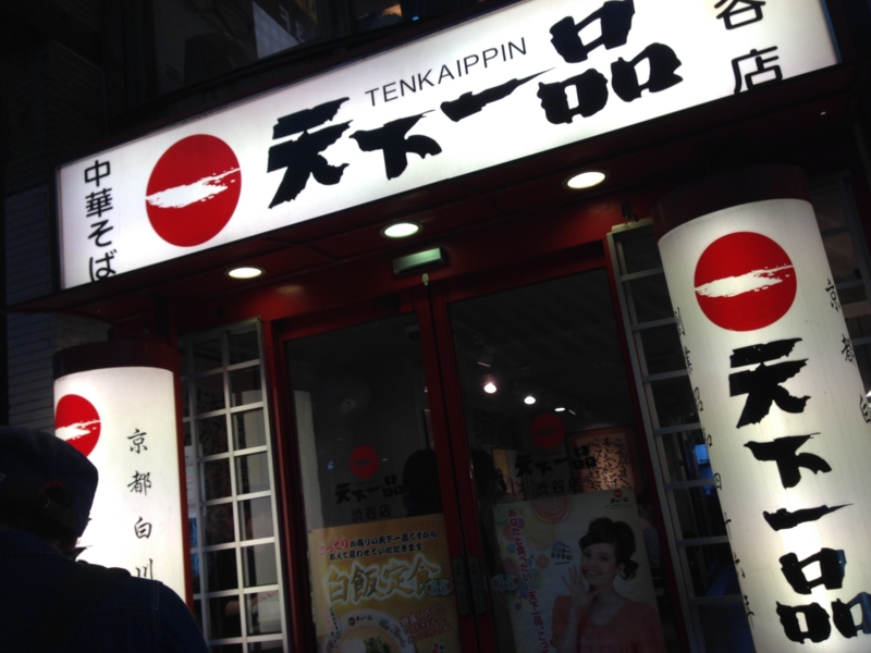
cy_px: 326
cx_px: 436
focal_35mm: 33
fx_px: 830
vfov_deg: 42.9
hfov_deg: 55.4
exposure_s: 1/60
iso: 50
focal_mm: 4.12
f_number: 2.4
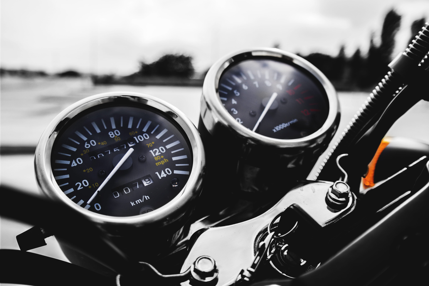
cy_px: 143
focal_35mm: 33
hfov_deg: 57.2
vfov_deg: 40.0
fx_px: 393
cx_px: 214
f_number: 4
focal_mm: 22
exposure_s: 1/800
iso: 200
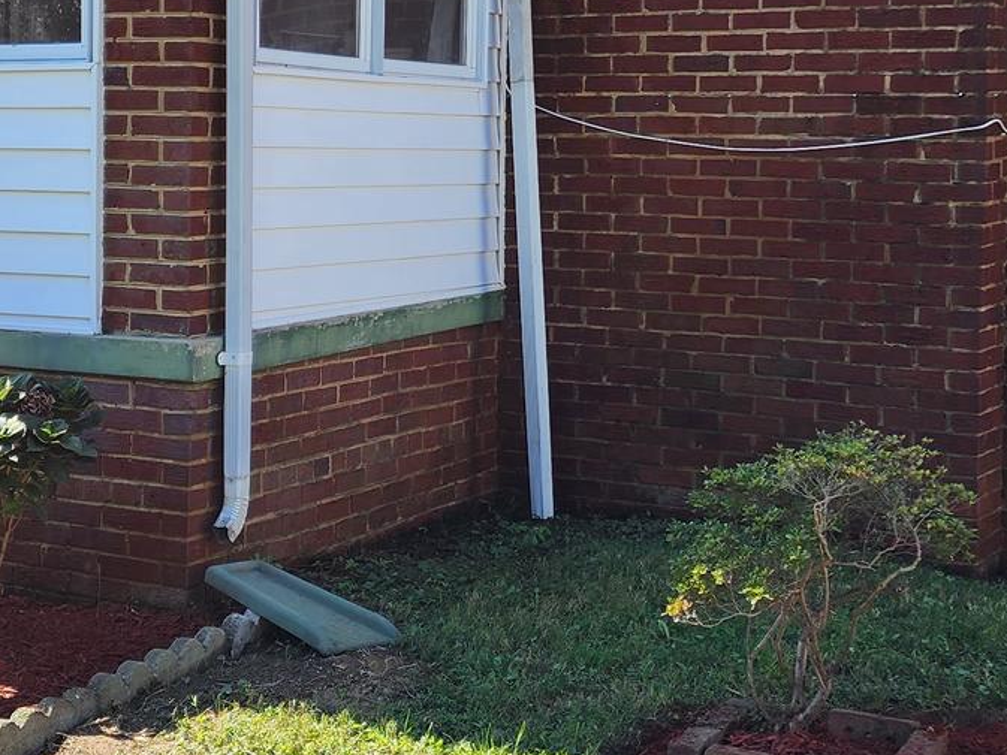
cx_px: 347
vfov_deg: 20.9
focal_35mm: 70
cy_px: 196
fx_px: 2037
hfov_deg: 27.6
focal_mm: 6.4
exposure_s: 1/390
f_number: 1.8
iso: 12
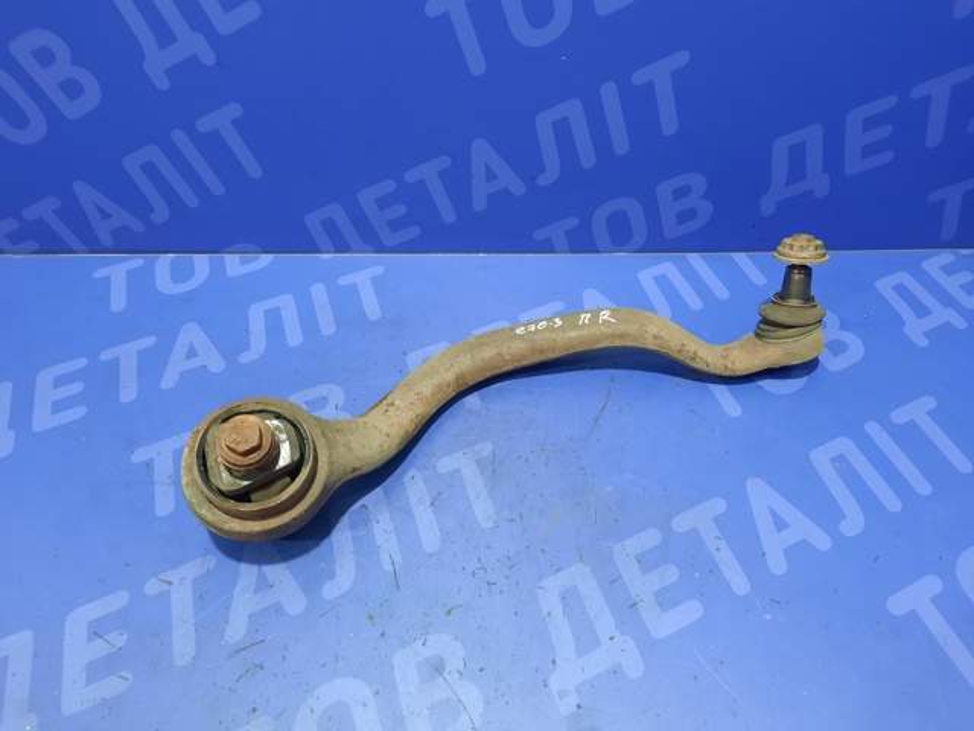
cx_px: 487
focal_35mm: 25
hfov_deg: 69.4
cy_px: 366
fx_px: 703
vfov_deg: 54.9
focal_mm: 4.6
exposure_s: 1/25
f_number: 2
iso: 320
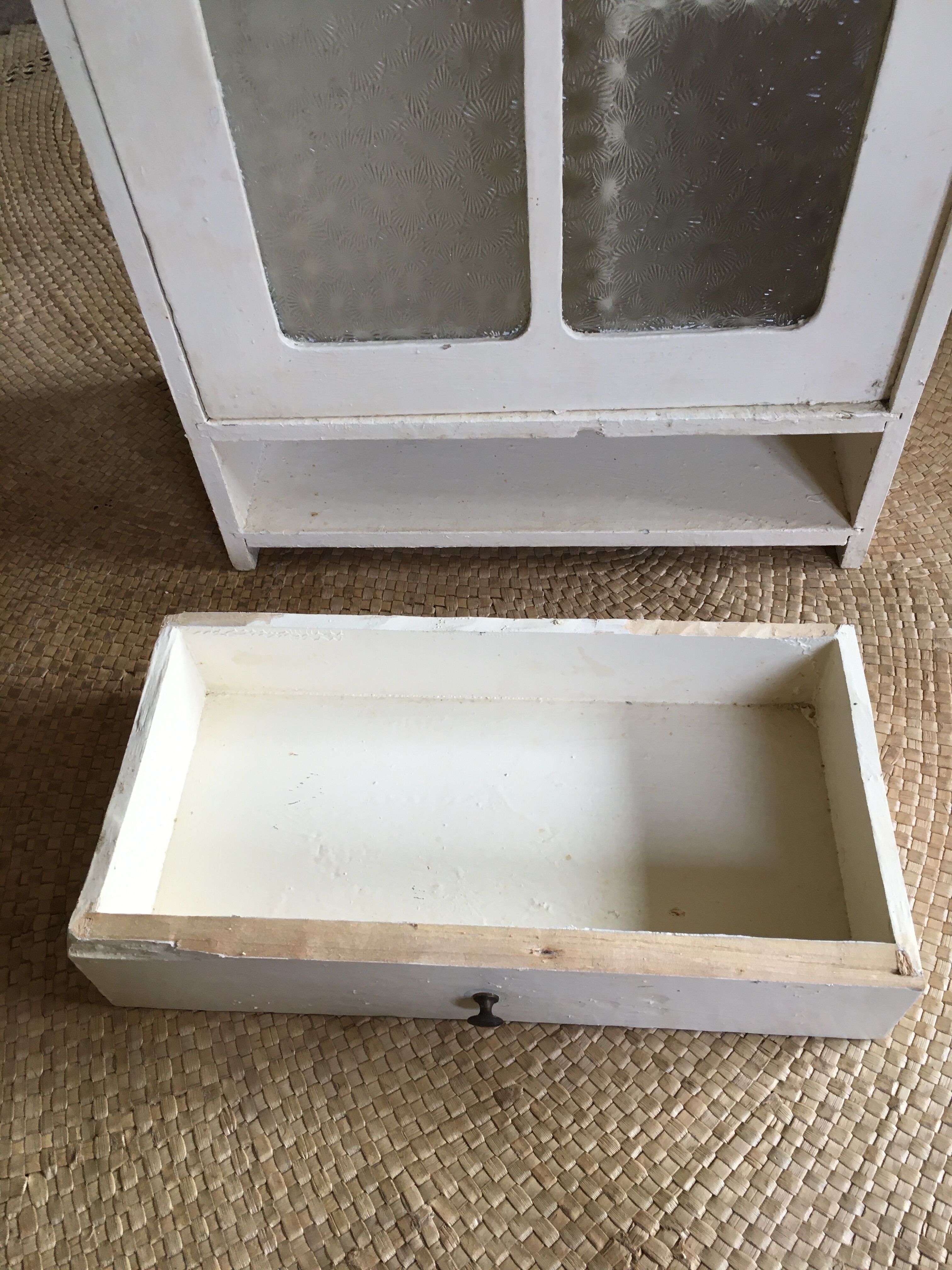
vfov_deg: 61.7
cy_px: 635
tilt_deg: -51.3
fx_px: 1063
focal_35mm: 29
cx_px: 476
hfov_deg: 48.2
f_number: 2.2
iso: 32
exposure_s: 1/33
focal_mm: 4.15
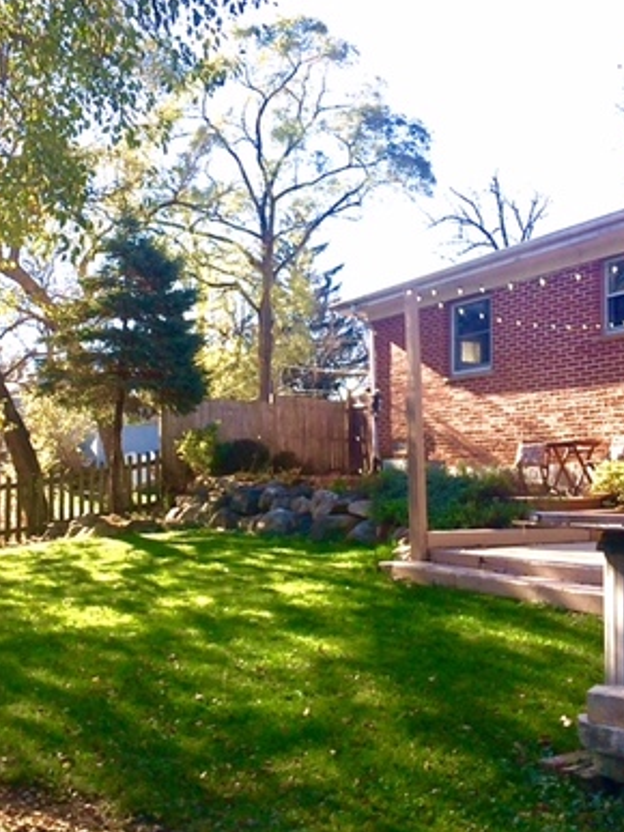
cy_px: 408
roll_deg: +0.4
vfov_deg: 51.4
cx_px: 282
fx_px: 866
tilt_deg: +3.4
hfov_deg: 39.6
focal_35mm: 36
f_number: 2.2
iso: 32
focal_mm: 4.15
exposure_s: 1/951
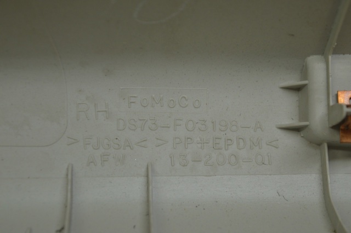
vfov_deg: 16.5
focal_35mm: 82
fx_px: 803
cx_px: 176
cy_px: 116
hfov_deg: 24.6
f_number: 5.6
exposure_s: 1/60
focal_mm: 55
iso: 400
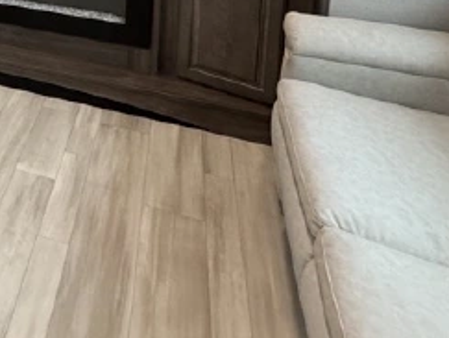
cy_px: -164
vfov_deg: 24.7
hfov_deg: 34.7
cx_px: -61
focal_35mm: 46
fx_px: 598
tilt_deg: -5.1
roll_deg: -1.2
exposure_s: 1/60
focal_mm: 2.22
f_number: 2.2
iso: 320
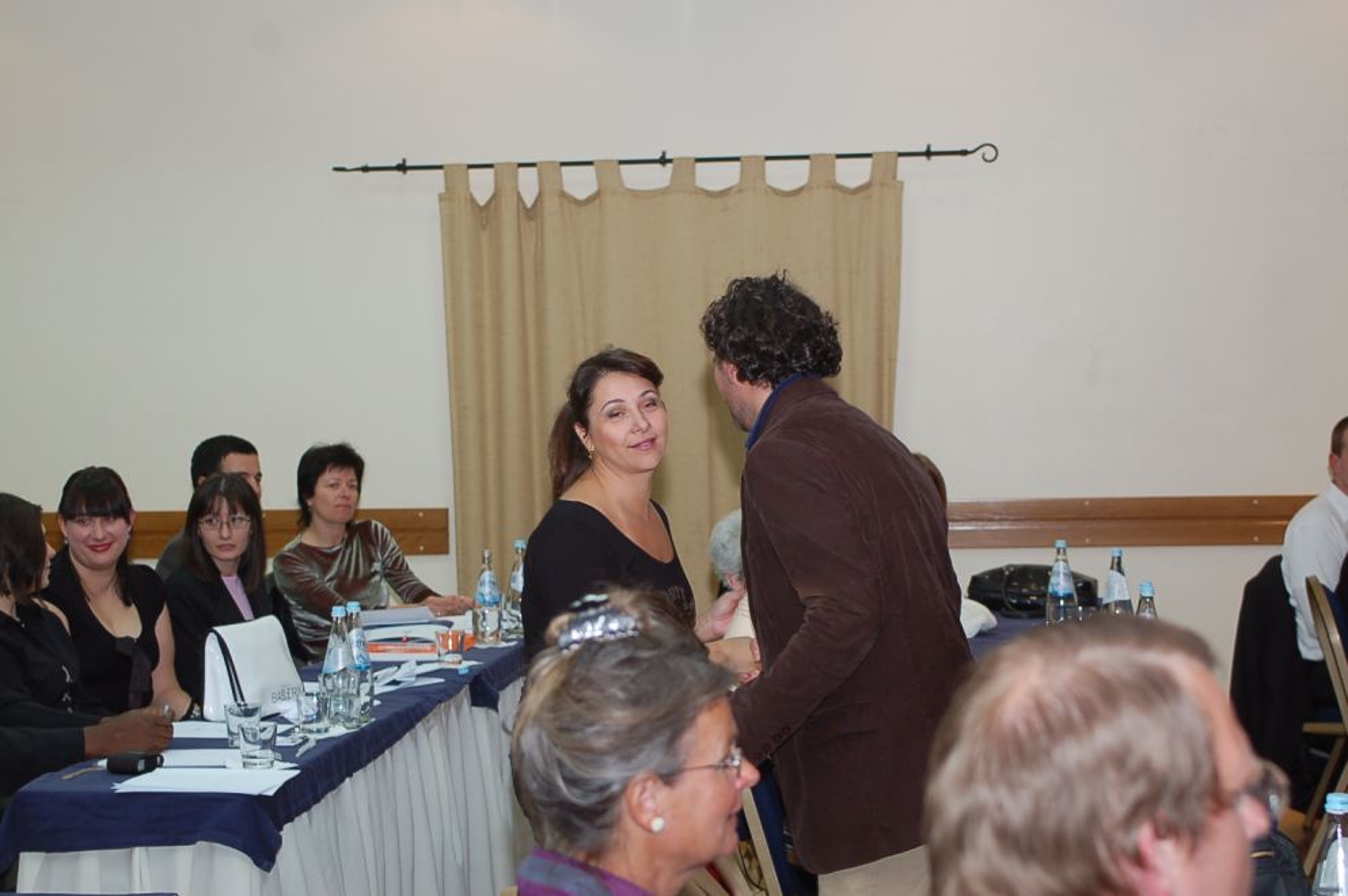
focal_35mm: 69
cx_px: 674
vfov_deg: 19.7
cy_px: 448
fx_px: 2581
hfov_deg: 29.3
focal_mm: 46
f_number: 4
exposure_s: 1/60
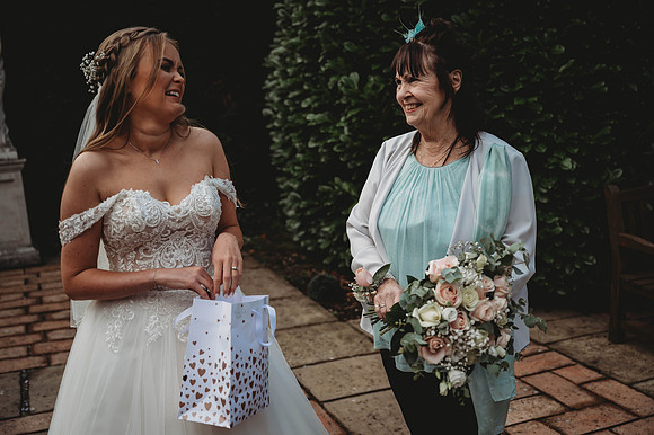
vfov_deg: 35.0
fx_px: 690
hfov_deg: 50.7
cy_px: 218
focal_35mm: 38
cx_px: 327
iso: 100
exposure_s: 1/800
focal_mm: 38
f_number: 2.8
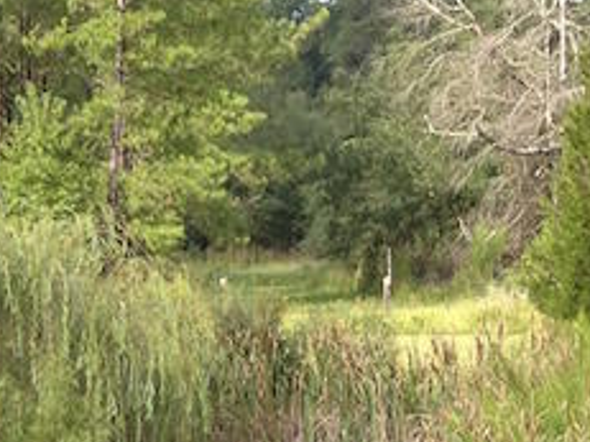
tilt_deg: -15.6
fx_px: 2640
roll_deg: +0.6
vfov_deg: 9.3
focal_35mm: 155
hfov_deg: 12.0
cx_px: -365
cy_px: 687
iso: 50
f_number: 2.4
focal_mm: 4.28
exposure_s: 1/298
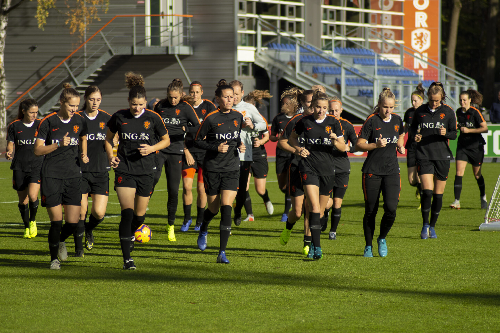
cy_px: 166
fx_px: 2914
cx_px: 250
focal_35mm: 210
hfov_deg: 9.8
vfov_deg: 6.5
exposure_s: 1/1250
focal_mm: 140
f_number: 4.2
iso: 200
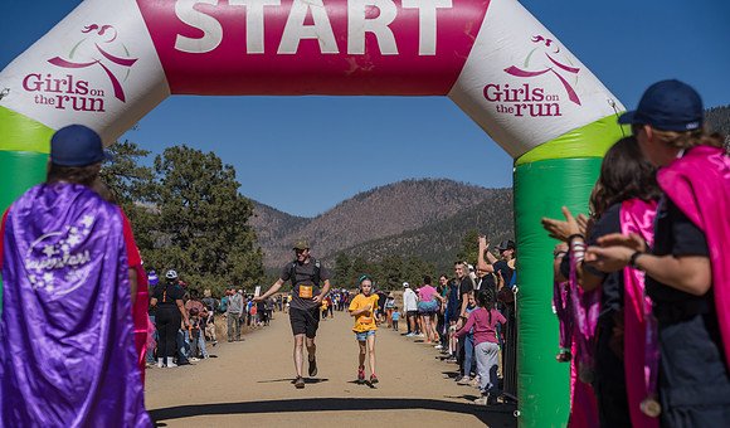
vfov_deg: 19.2
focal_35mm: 65
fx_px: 1265
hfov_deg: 32.2
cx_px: 375
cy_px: 250
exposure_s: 1/8000
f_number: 4
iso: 320
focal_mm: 60.8
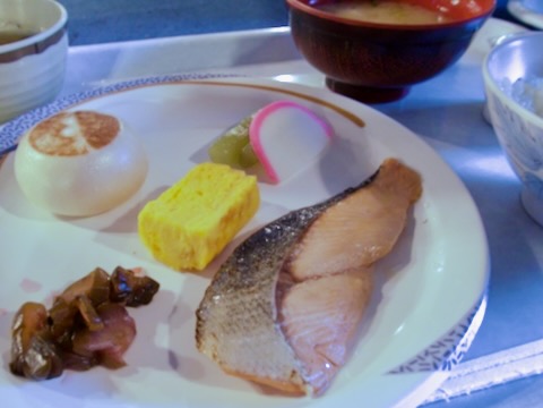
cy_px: 204
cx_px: 272
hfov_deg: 69.4
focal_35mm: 25
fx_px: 392
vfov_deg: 54.9
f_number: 2
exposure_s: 1/30
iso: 640
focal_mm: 4.5
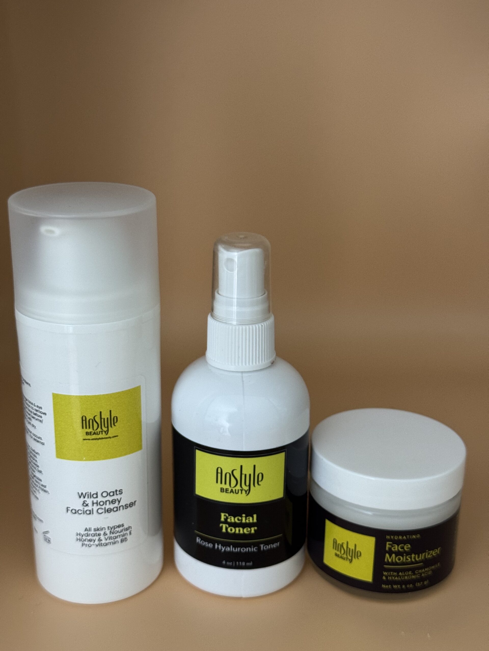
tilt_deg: -21.6
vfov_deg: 39.7
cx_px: 244
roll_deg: +0.5
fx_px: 904
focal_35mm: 48
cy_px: 326
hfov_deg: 30.3
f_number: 1.78
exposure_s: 1/40
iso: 320
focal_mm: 6.76
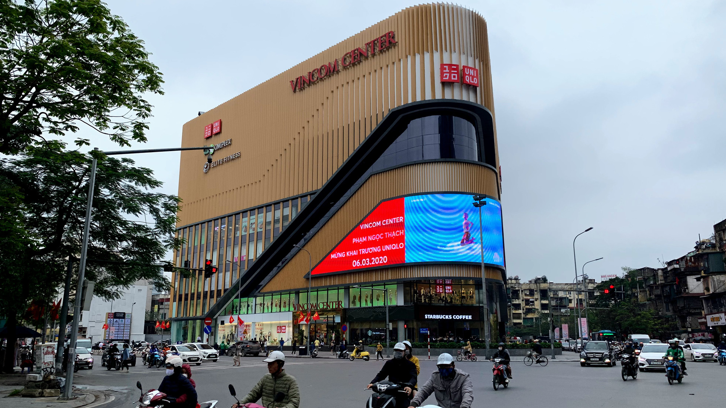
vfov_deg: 40.2
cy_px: 213
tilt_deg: +10.8
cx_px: 366
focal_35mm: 29
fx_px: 558
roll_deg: -0.1
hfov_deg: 66.1
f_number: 1.8
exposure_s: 1/580
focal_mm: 4.25
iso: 25
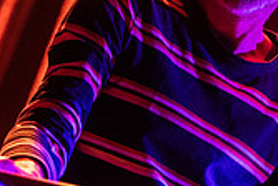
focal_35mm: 411
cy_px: 44
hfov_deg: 5.0
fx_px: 3179
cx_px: 261
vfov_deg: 3.4
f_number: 3.2
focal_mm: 110
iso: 3200
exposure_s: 1/200
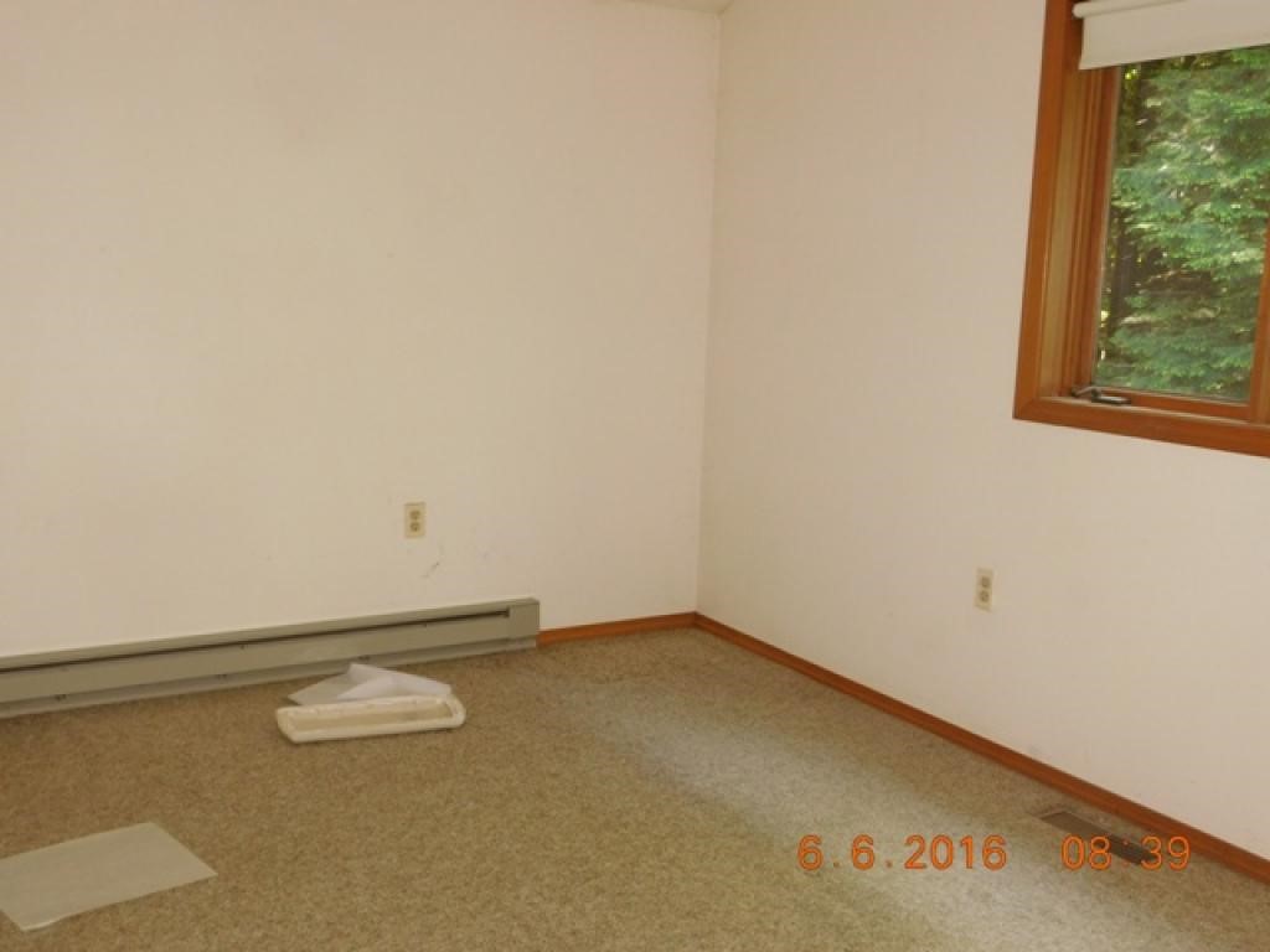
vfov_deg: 39.7
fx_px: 1321
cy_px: 476
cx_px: 635
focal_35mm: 36
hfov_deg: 51.4
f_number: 3.5
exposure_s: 1/30
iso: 200
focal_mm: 6.3
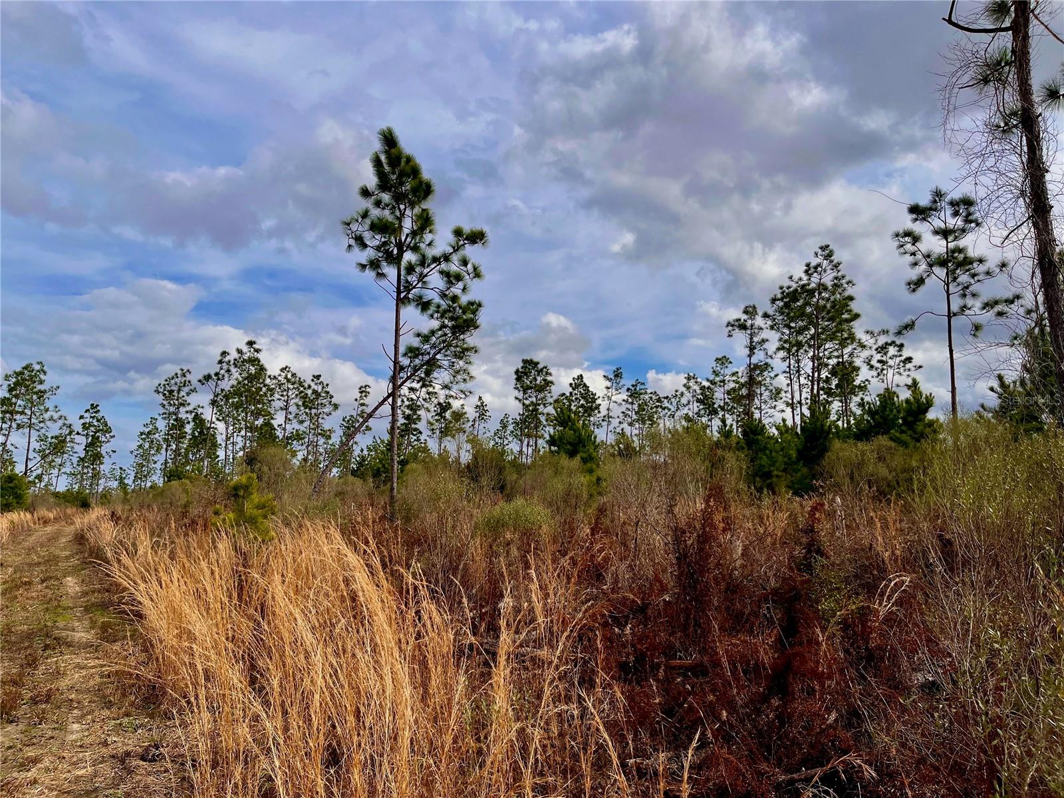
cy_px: 399
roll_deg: +2.2
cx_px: 532
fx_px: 799
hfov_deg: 67.3
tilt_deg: +6.0
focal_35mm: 26
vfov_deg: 53.1
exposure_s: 1/5319
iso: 50
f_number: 1.6
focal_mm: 5.1
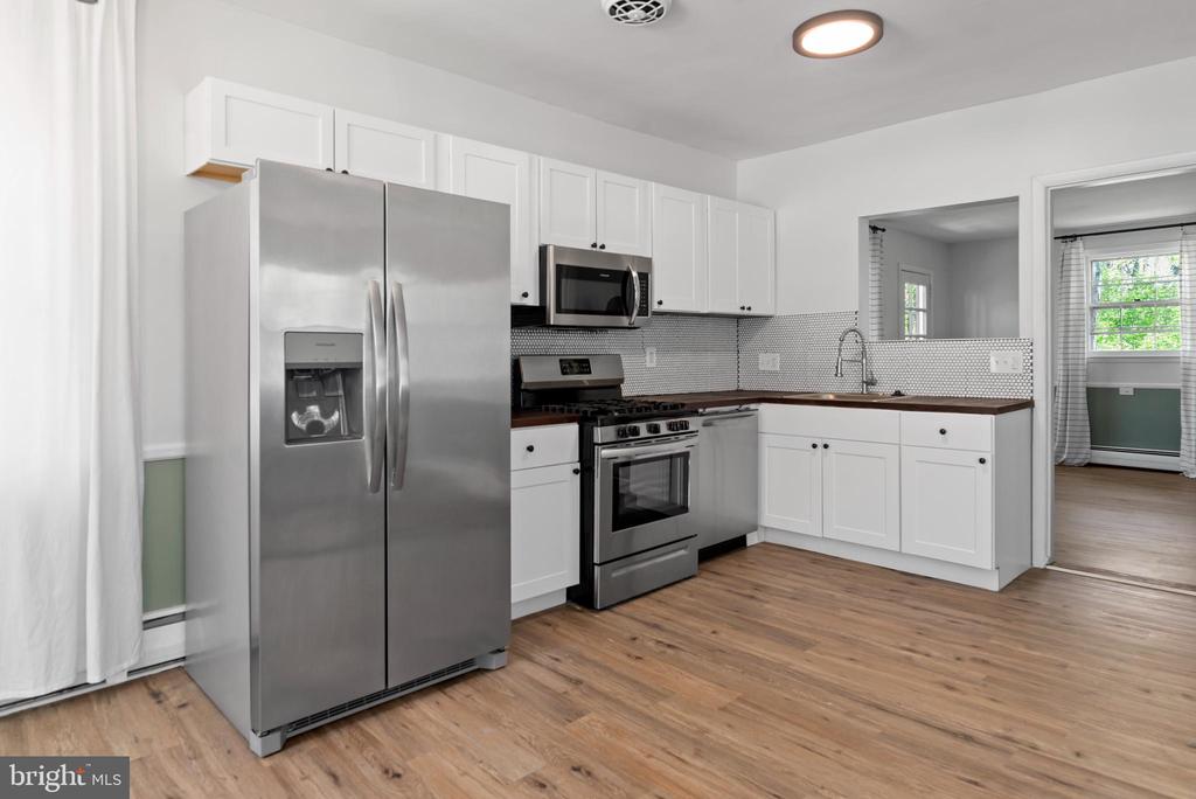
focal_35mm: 20
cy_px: 400
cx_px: 598
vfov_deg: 62.0
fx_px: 665
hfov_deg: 83.9
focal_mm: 20
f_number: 6.3
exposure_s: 1/25
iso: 400
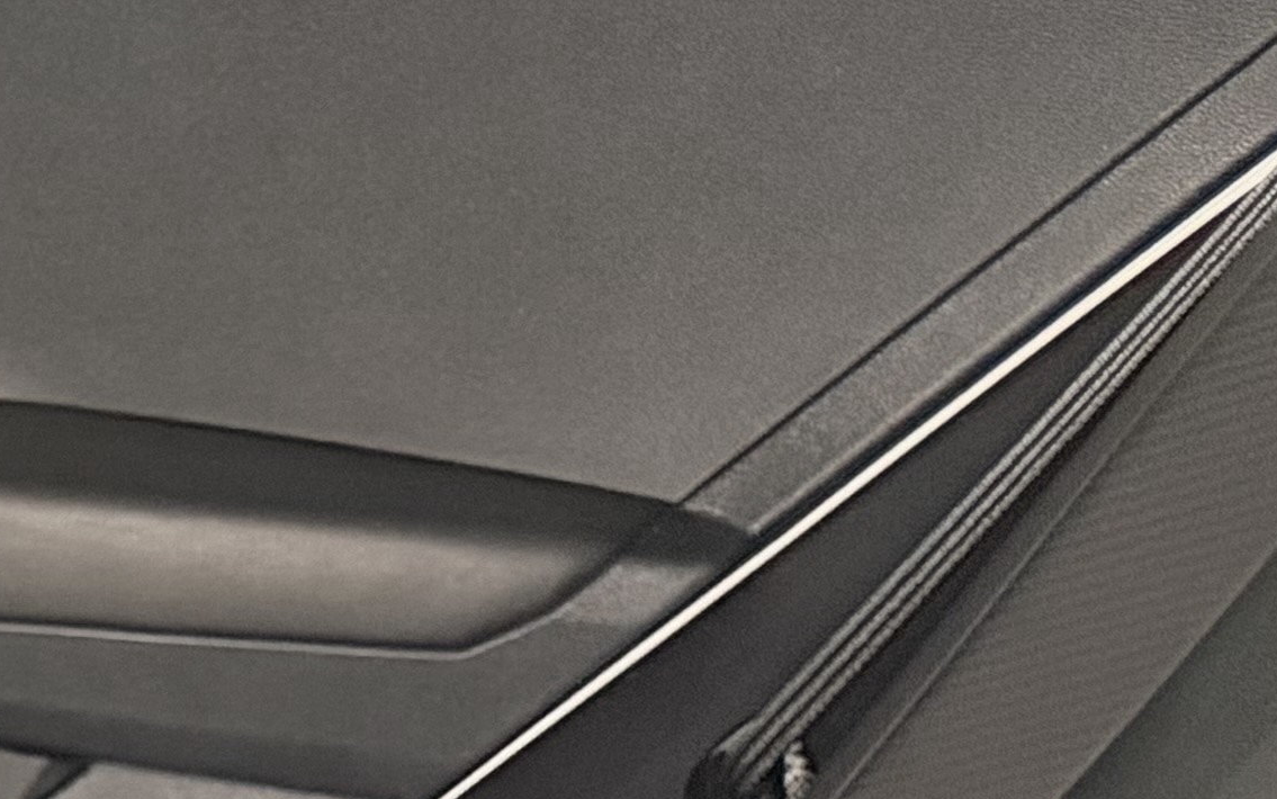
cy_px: 1897
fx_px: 4456
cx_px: -1642
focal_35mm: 128
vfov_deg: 9.2
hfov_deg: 13.0
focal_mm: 6.76
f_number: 1.78
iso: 800
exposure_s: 1/33
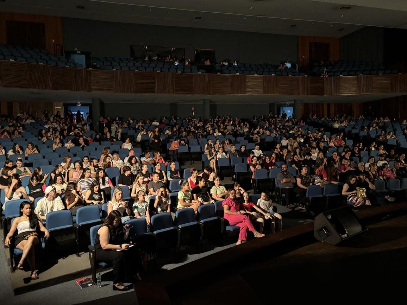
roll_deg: +1.2
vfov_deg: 51.4
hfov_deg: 65.3
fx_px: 317
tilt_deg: -3.3
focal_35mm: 27
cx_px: 197
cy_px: 153
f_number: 1.6
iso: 640
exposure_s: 1/30
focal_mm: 5.96
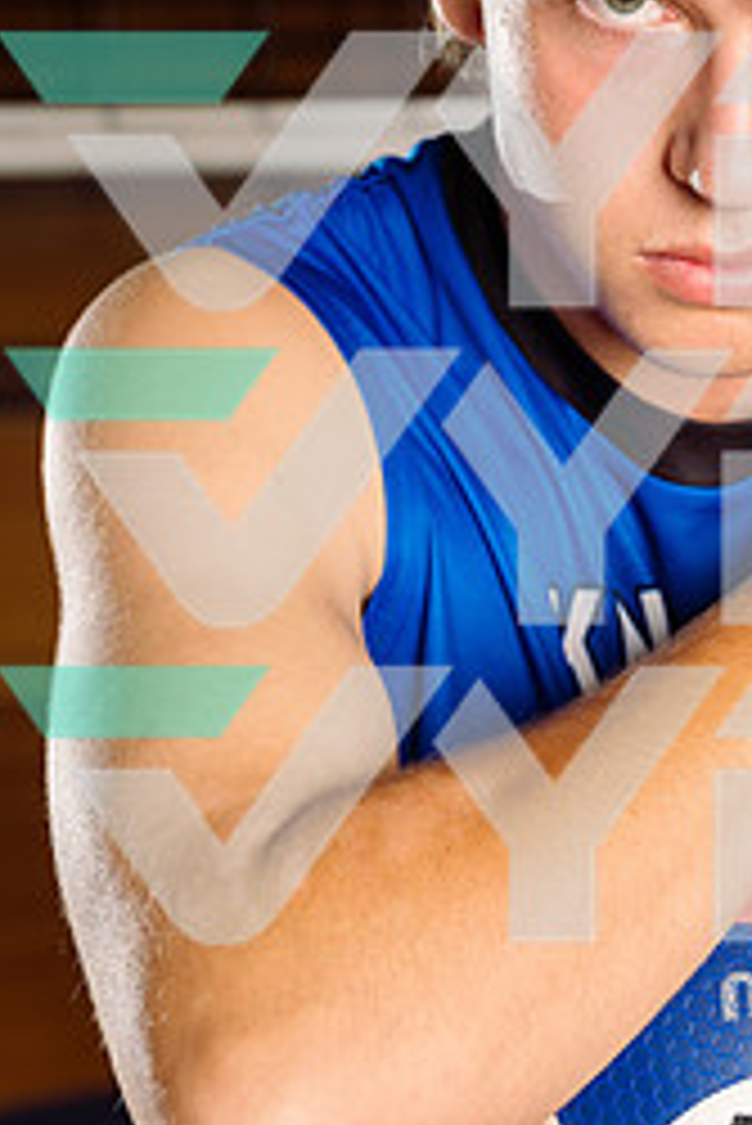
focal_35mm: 108
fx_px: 3379
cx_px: 671
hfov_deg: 12.6
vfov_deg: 18.9
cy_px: 490
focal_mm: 60
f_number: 5
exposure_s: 1/200
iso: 200
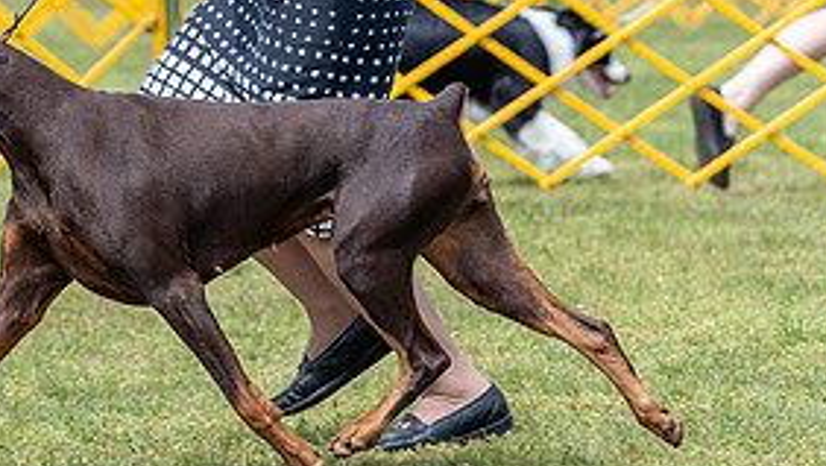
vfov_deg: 3.3
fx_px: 8152
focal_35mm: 372
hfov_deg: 5.8
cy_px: -90
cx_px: -76
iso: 100
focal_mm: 123
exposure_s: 1/800
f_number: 4
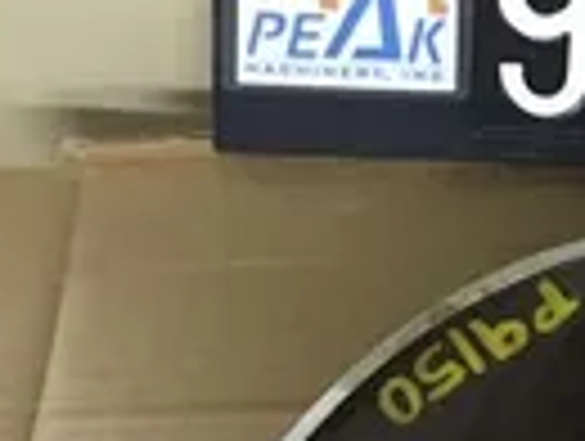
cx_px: 770
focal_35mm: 89
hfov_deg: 20.1
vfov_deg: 16.3
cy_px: 441
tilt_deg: -58.2
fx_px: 1507
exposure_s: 1/15
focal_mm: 4.15
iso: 400
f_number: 2.2
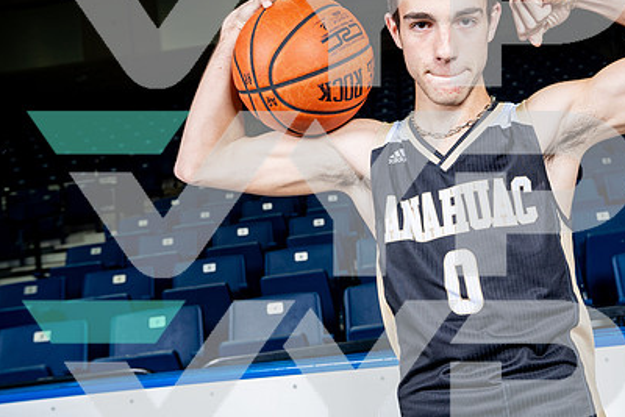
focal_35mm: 42
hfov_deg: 45.6
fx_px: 729
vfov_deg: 31.9
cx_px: 425
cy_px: 194
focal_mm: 29
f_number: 5.6
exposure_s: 1/125
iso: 100
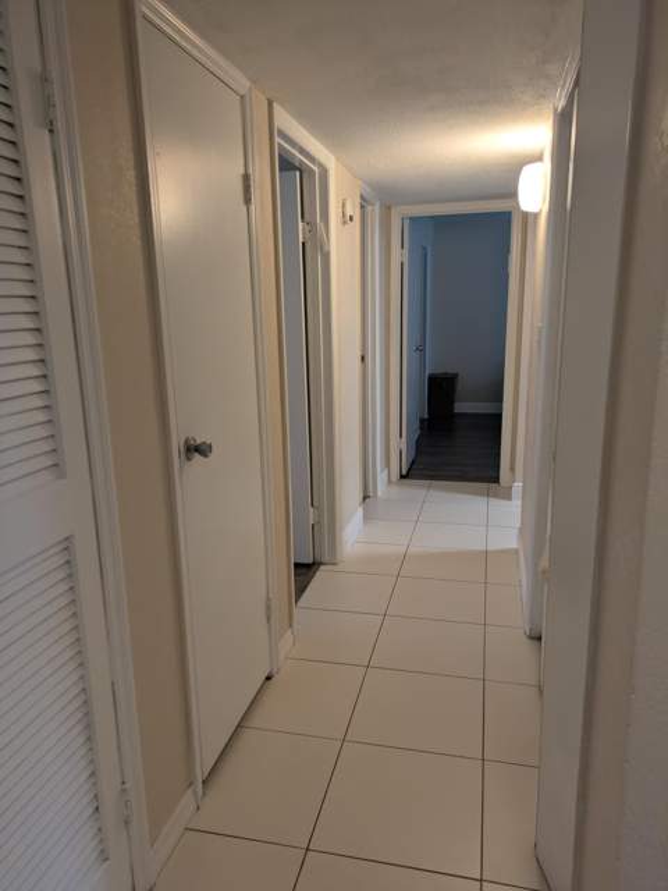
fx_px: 643
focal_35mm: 25
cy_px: 446
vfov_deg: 69.4
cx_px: 334
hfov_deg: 54.9
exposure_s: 1/120
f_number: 1.89
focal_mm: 5.43
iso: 262
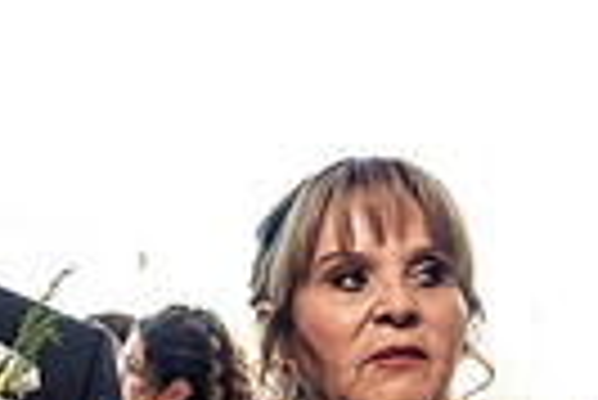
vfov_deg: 11.9
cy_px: 506
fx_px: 1862
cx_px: -60
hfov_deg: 17.6
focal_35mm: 112
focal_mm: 24
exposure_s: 1/160
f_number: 4.5
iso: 250
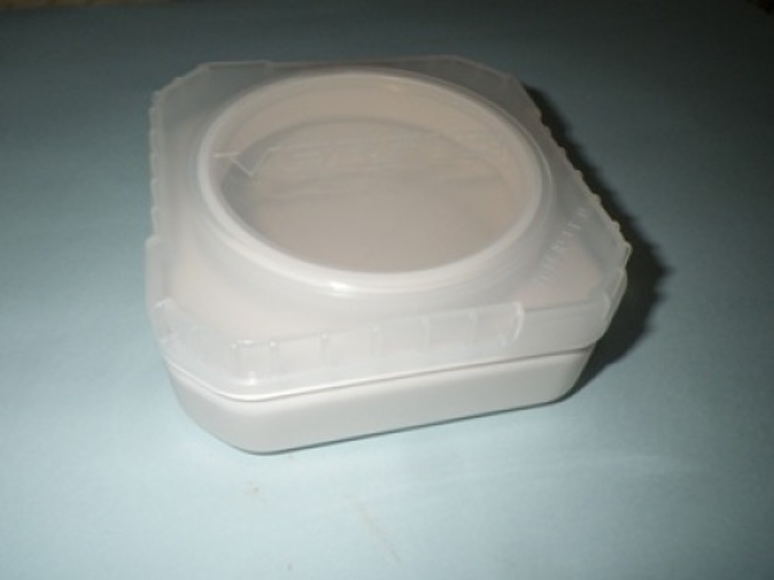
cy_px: 290
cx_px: 387
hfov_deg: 63.4
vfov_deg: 49.7
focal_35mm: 28
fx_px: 626
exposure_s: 1/50
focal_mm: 5
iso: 125
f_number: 4.2
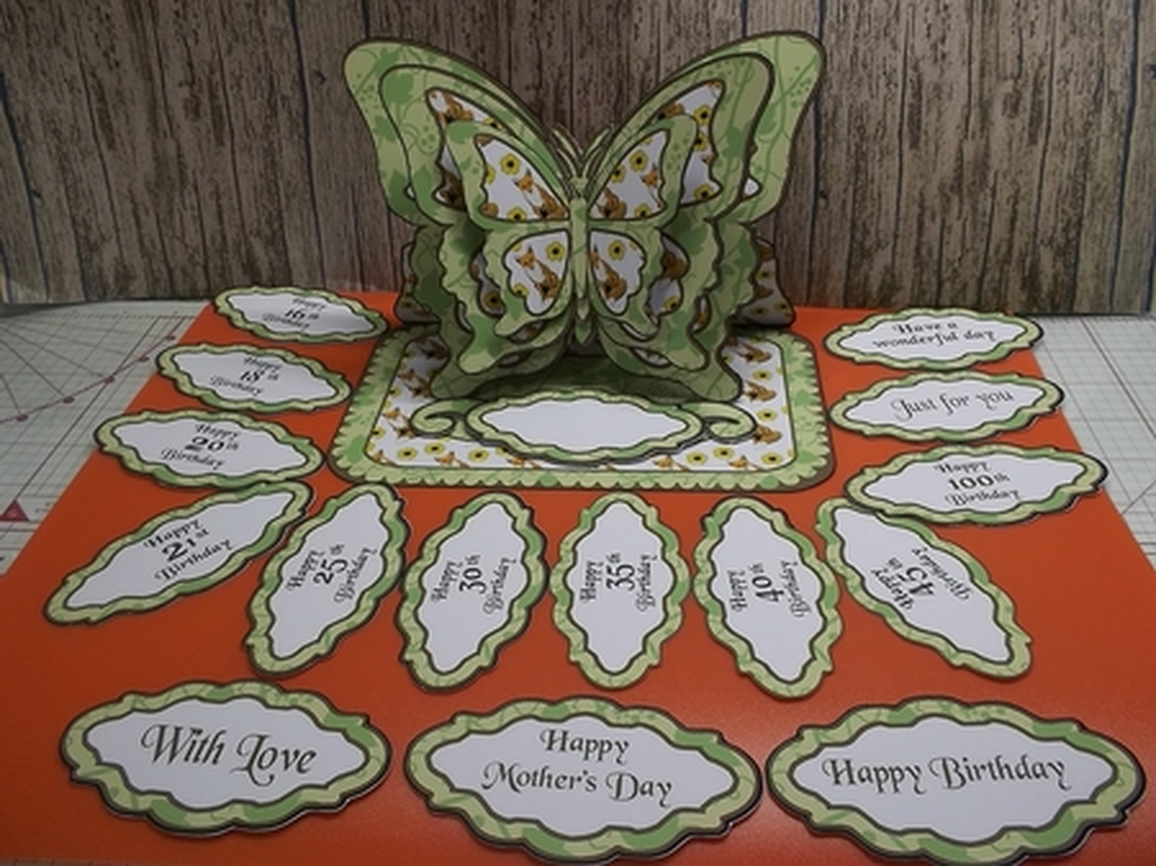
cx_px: 578
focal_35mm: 29
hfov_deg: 61.7
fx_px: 968
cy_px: 433
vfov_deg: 48.2
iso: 83
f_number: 3.3
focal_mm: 4.1
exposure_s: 1/30
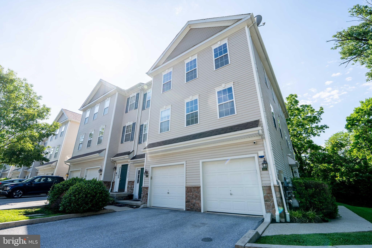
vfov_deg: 73.7
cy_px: 124
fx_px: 165
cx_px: 186
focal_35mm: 16
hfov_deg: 96.7
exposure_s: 1/2000
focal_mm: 16
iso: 200
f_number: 8
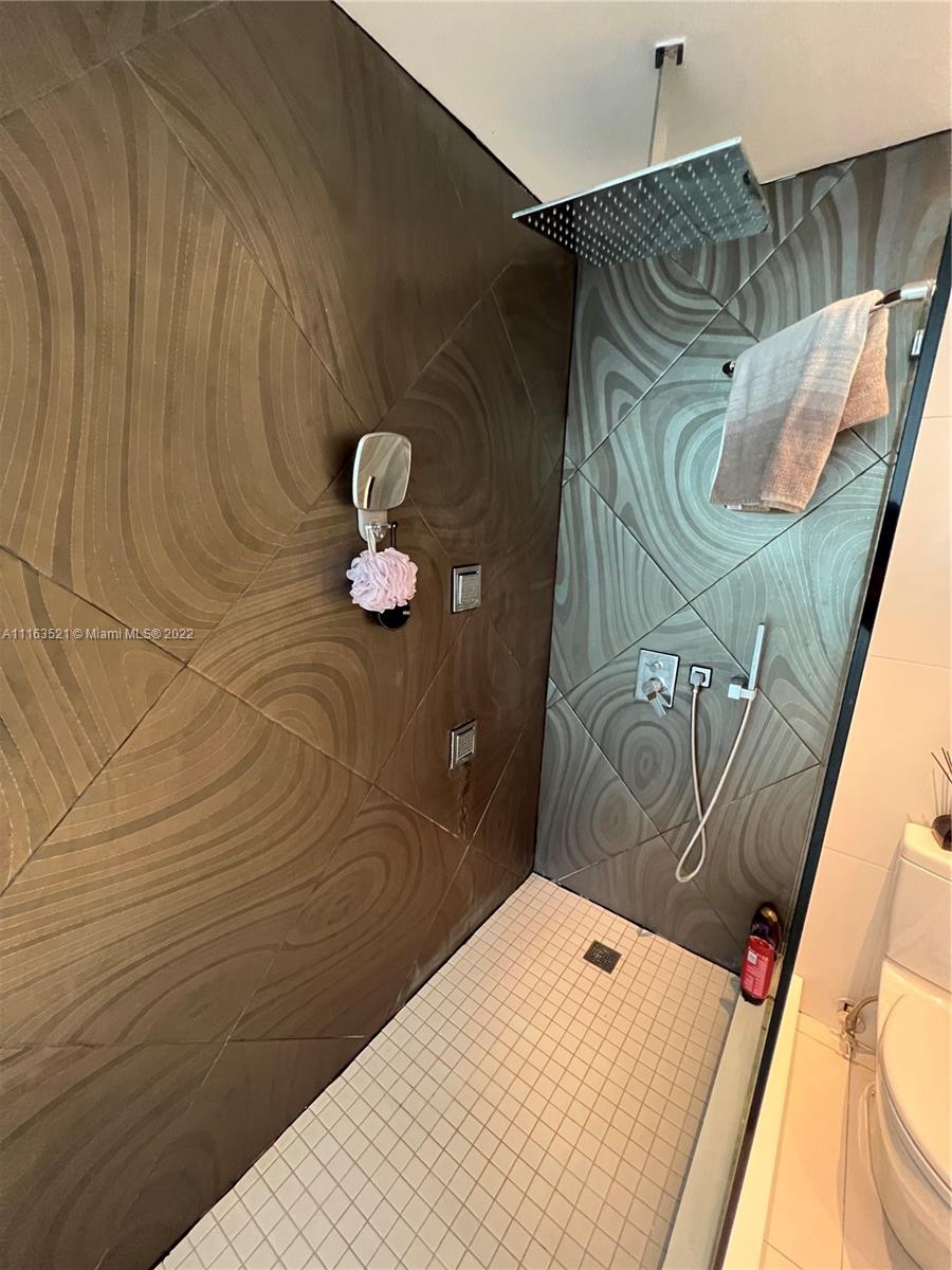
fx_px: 477
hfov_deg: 89.9
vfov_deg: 106.2
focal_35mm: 13
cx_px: 476
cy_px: 635
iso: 640
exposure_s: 1/60
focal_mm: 1.57
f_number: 1.8
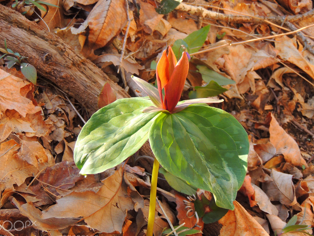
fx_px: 889
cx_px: 161
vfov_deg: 15.1
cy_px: 119
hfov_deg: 20.0
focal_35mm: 98
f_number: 4
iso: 200
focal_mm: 15.1
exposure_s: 1/100
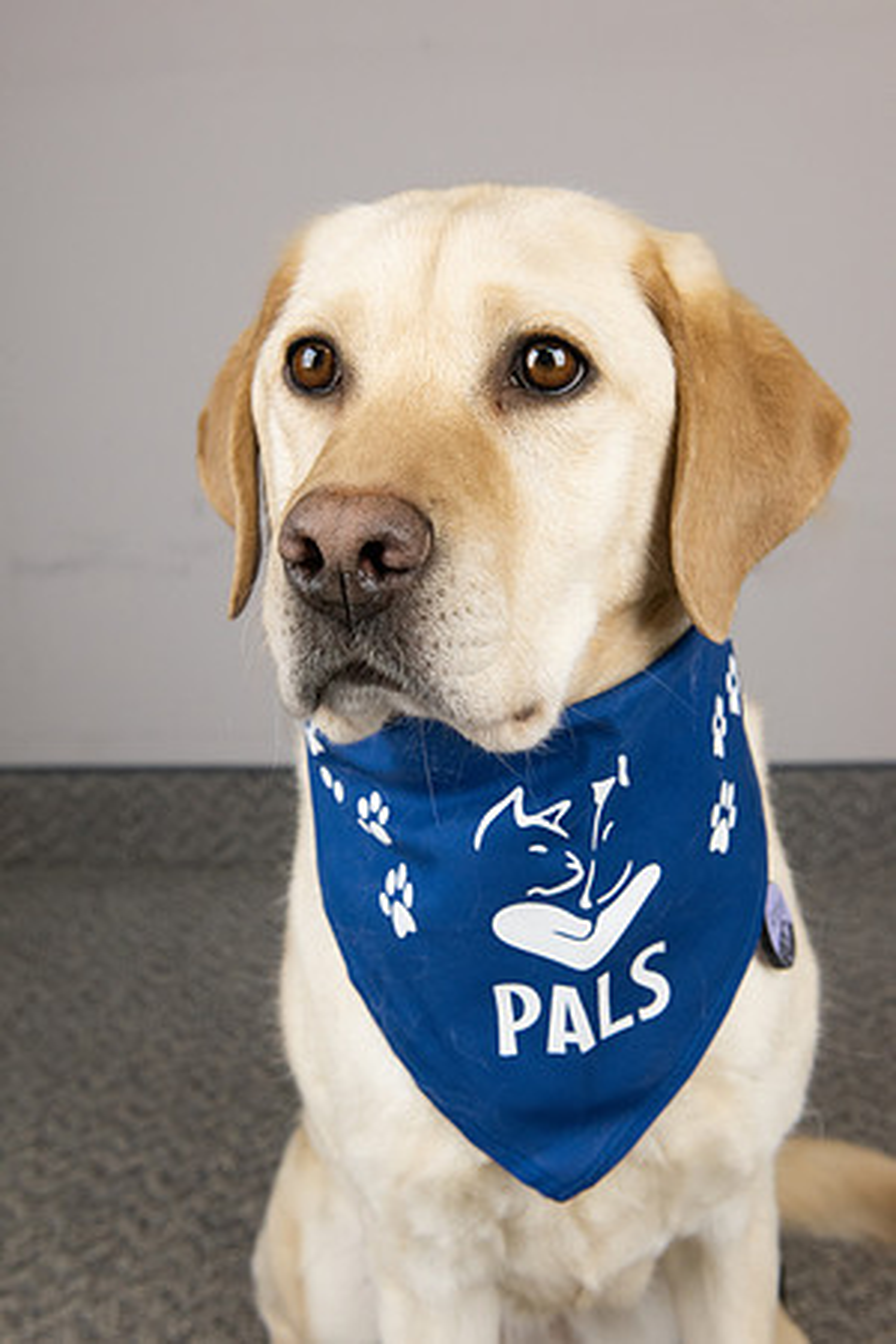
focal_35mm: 44
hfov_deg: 30.5
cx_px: 448
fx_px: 1643
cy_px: 672
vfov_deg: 44.5
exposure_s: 1/250
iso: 2000
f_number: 8
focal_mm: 44
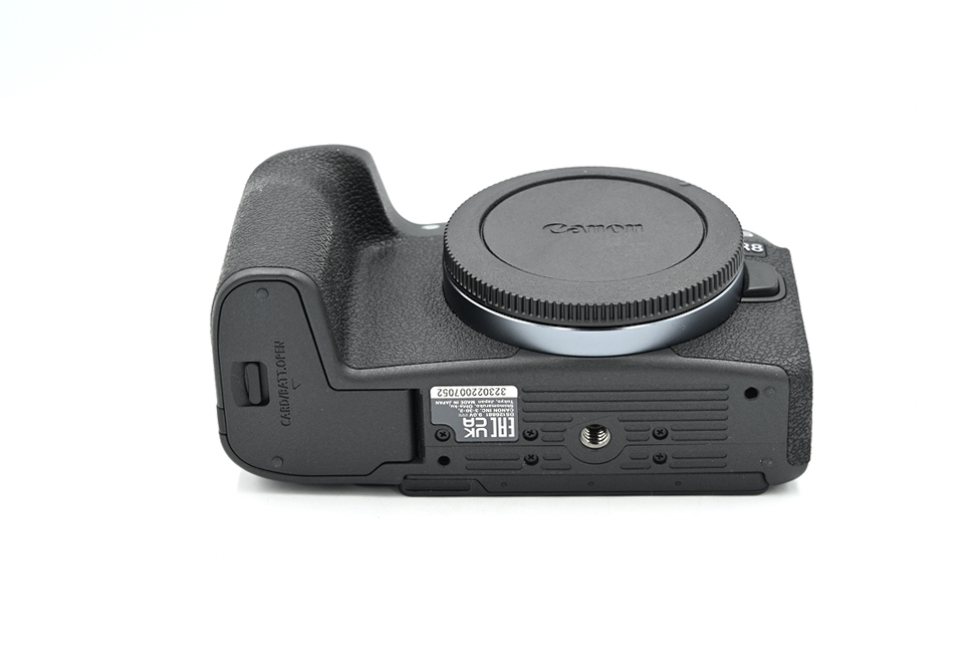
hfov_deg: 27.0
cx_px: 487
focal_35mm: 75
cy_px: 325
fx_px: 2029
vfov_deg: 18.2
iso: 200
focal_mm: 75
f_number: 11
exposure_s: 1/30
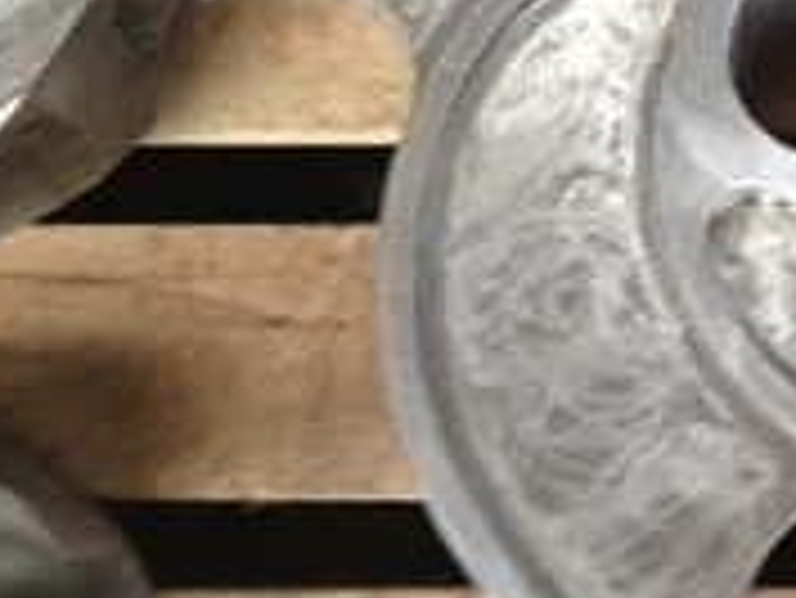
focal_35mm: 79
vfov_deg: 18.5
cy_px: 126
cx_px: 841
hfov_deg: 23.4
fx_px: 1818
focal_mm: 4.28
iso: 160
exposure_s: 1/20
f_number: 2.4
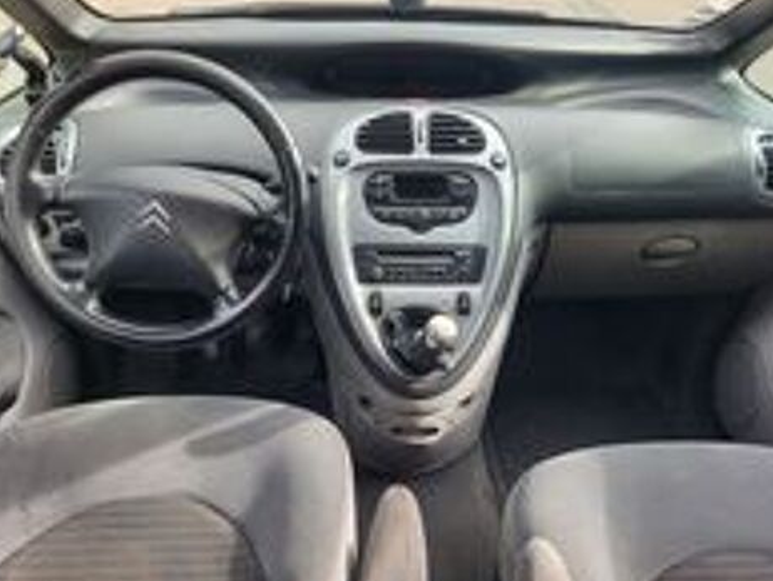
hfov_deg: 65.3
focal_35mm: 27
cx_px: 390
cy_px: 291
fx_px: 603
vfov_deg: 51.4
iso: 40
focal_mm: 5.4
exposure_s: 1/152
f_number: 1.8
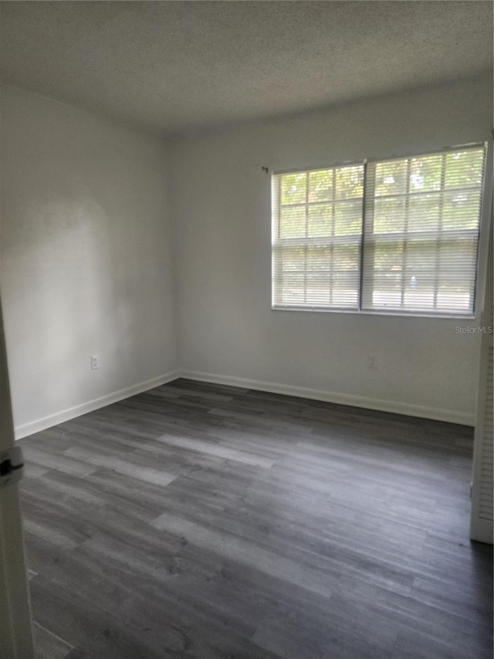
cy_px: 330
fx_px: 438
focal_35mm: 23
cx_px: 247
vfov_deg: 73.9
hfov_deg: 58.9
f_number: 1.8
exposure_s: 1/120
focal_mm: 6.4
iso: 200
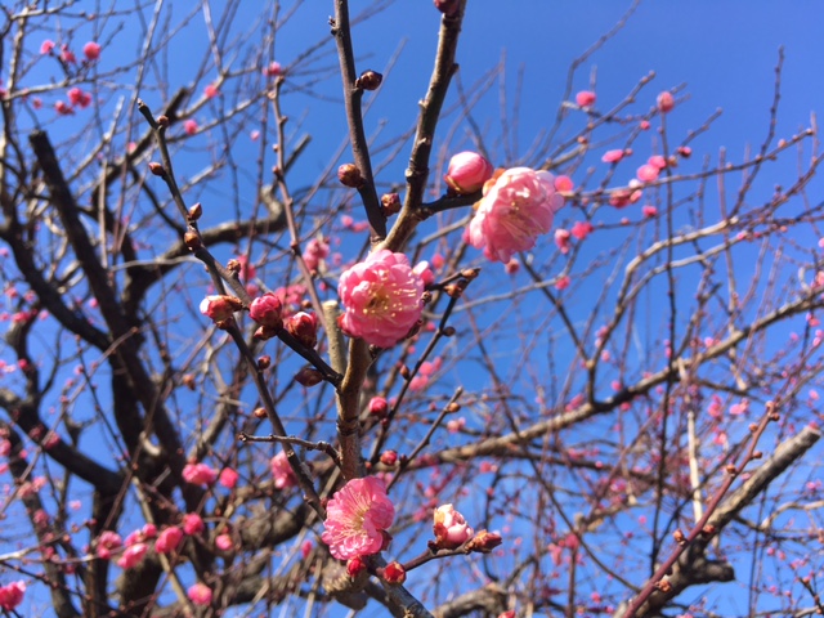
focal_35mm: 29
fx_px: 690
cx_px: 412
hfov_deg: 61.7
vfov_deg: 48.2
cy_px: 309
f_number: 2.2
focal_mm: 4.15
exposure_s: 1/674
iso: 25
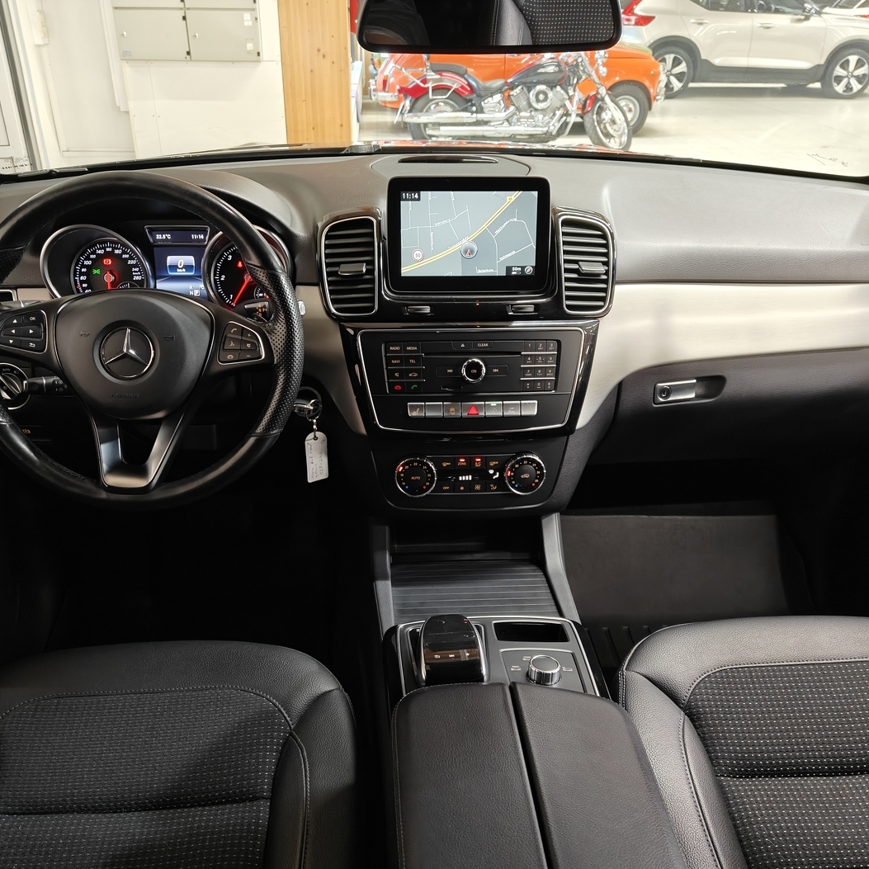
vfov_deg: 55.6
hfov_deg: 55.6
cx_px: 430
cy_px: 439
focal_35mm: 29
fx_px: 824
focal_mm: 5.59
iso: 200
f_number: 1.8
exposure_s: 1/50
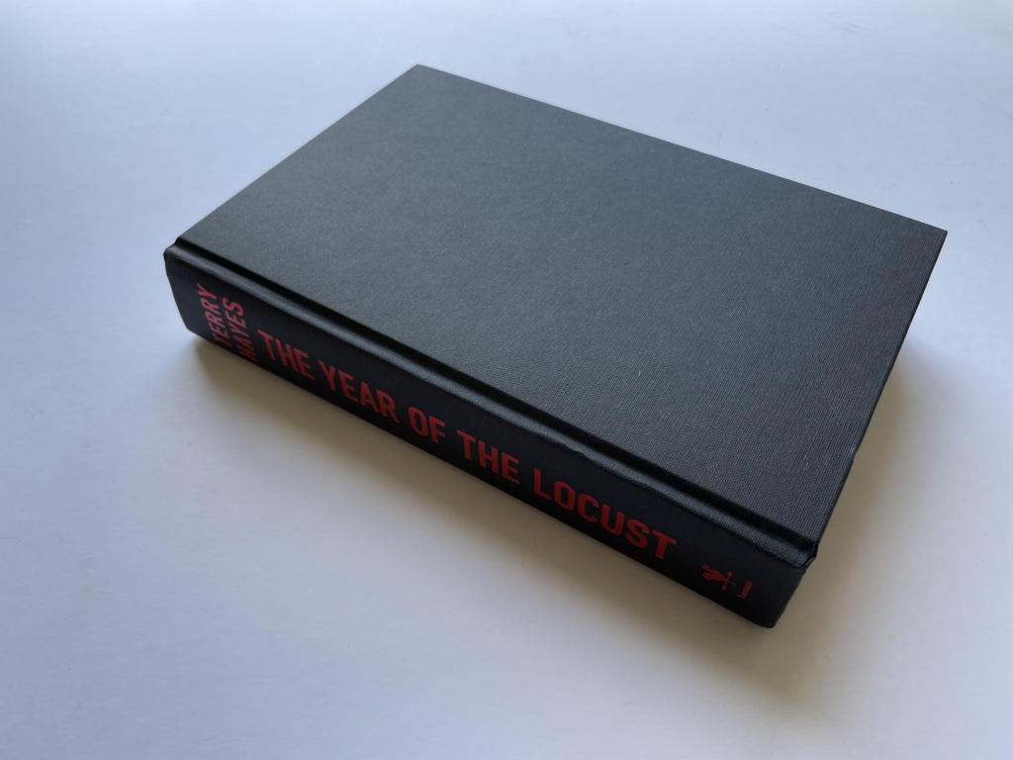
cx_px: 506
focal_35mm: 26
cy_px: 380
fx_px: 761
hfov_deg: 67.3
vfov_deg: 53.1
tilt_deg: -49.4
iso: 32
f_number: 1.6
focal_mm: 4.2
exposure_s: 1/317
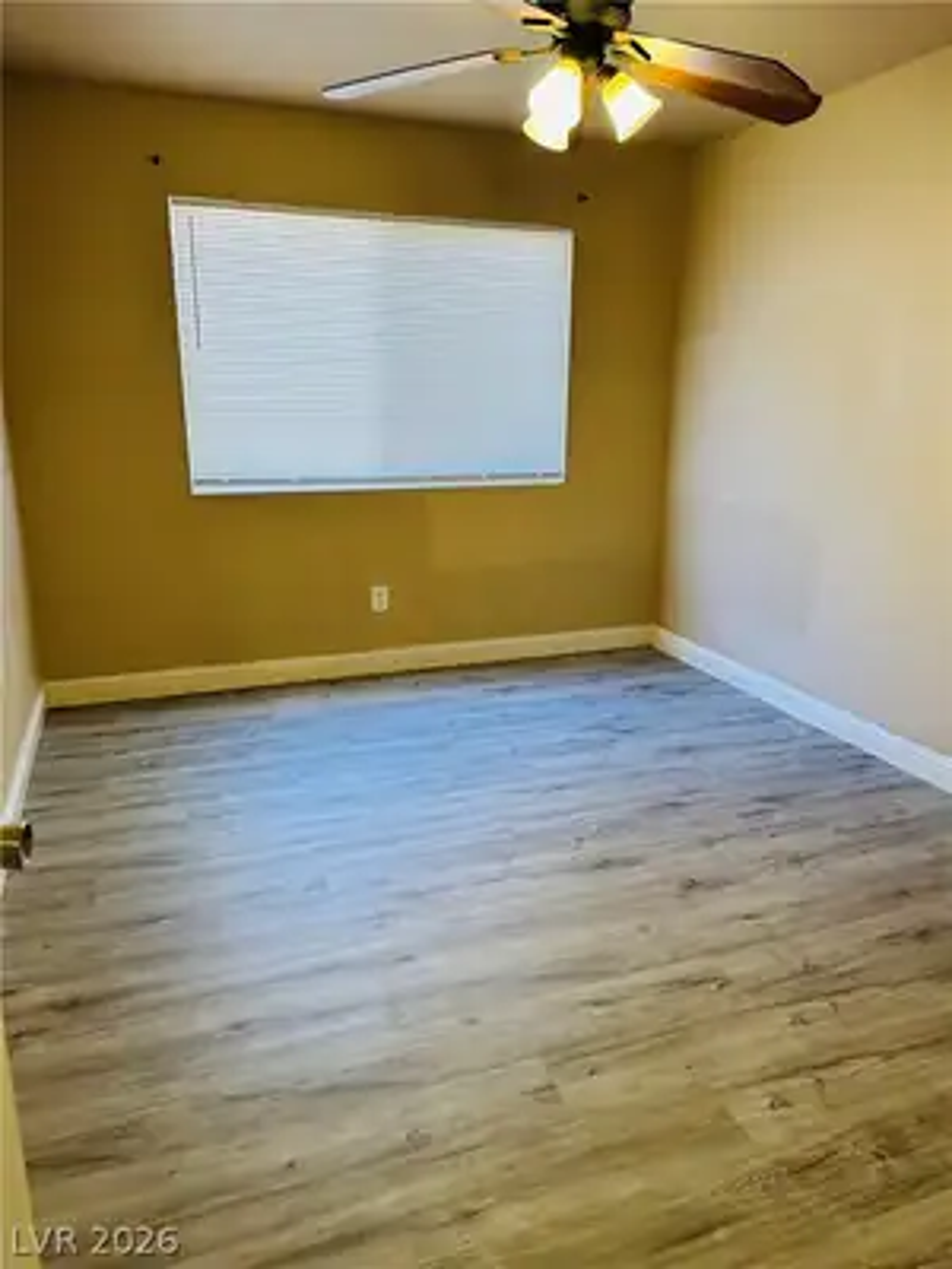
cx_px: 476
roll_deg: -0.3
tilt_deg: -16.4
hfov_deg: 56.8
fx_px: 880
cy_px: 634
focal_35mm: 24
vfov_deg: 71.6
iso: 160
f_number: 1.78
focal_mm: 6.86
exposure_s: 1/120
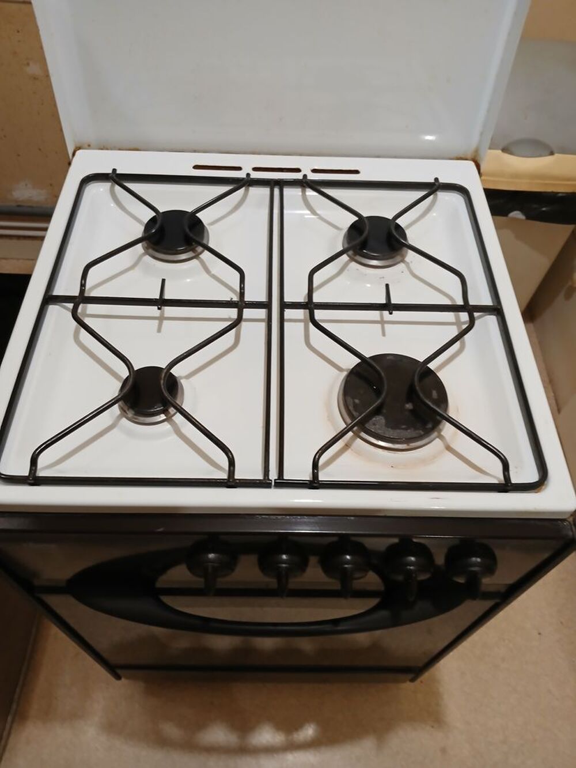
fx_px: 577
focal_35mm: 26
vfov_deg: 67.3
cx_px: 288
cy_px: 384
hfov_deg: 53.1
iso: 320
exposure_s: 1/25
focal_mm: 3.98
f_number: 1.8
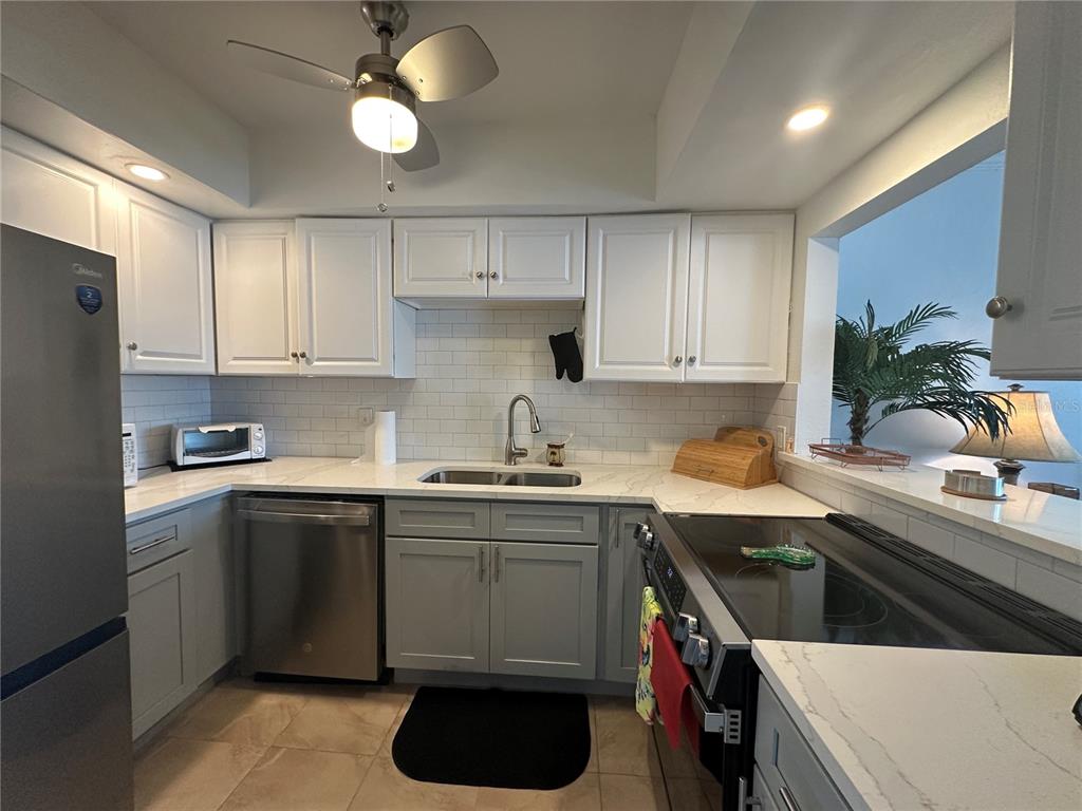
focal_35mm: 14
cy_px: 406
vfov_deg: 85.7
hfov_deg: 102.1
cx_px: 541
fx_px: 438
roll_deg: -1.2
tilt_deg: -3.6
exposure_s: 1/120
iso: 200
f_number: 2.2
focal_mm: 2.22
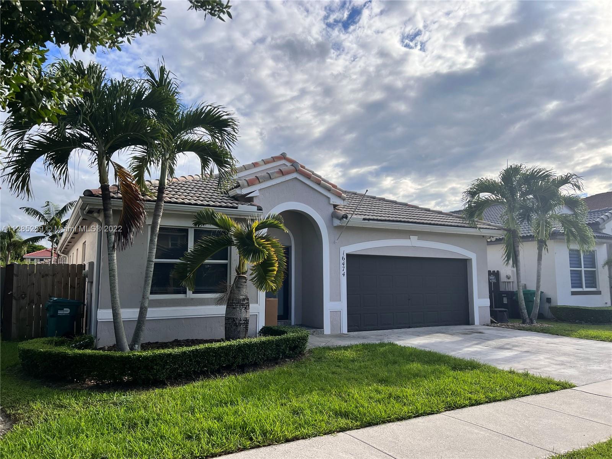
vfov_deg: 53.1
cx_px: 306
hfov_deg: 67.3
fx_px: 460
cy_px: 230
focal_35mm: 26
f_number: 1.5
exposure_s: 1/5587
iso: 50
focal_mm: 5.7
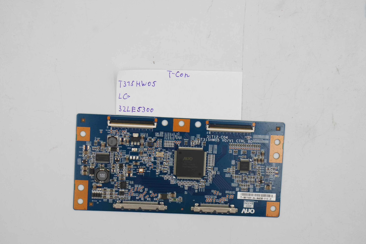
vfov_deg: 18.9
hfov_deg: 28.1
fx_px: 732
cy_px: 122
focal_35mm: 72
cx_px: 183
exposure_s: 1/125
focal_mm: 27
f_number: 5.6
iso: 200
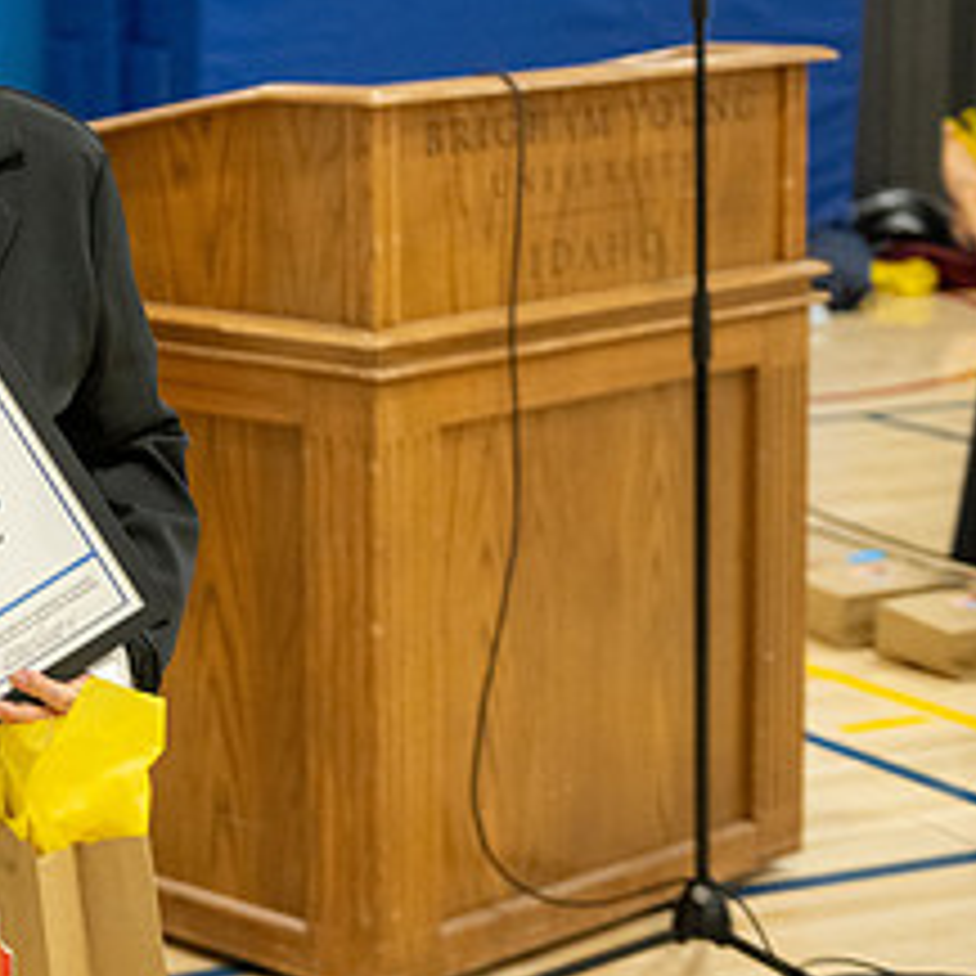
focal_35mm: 100
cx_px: -319
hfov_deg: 16.4
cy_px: 277
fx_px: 3190
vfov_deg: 17.3
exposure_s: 1/250
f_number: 2.8
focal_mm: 44
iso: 3200
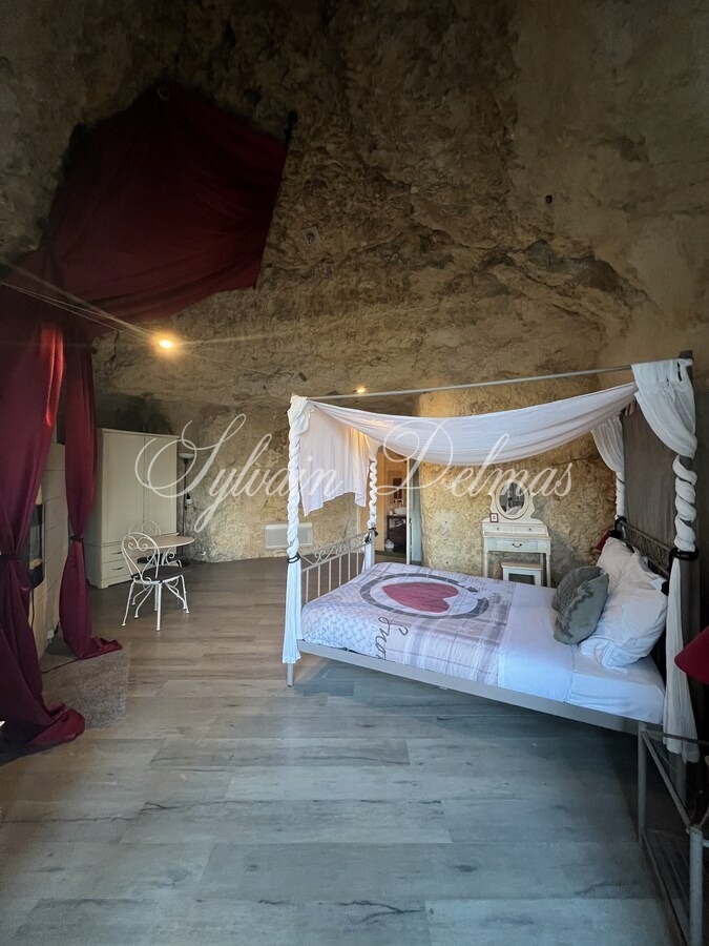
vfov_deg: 106.2
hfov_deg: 89.9
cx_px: 354
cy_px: 473
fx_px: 355
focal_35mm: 13
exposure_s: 1/50
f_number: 1.8
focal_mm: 1.57
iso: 500
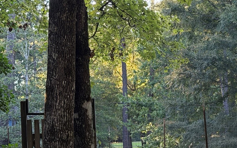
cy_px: 146
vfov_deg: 10.3
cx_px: 216
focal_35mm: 126
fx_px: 814
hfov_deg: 16.3
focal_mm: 6.76
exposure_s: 1/171
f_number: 1.78
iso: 64
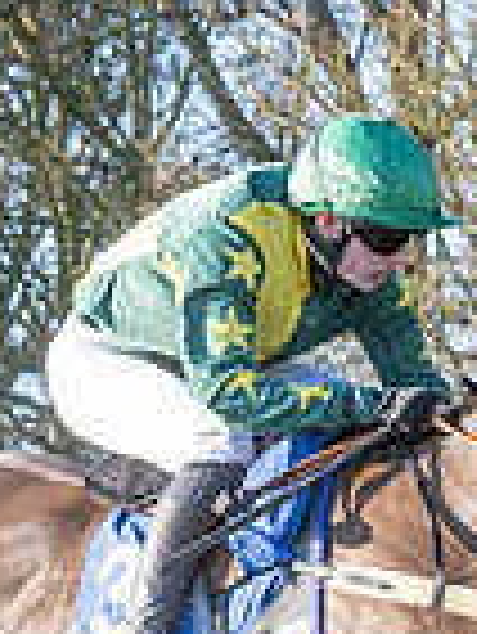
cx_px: 287
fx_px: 6971
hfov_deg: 3.9
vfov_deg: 5.2
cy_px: 807
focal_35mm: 380
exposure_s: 1/1250
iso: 400
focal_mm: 49
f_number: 4.5
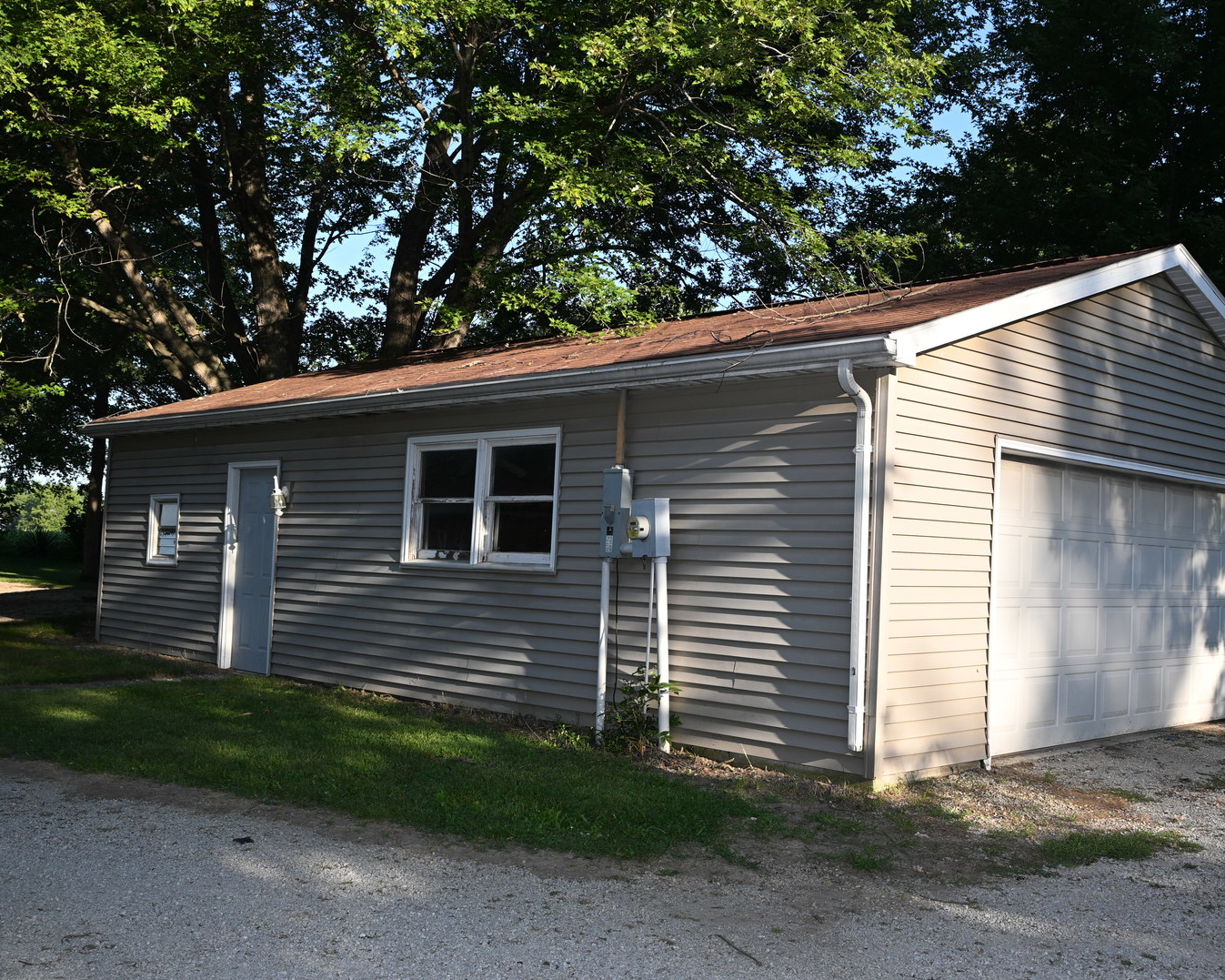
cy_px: 490
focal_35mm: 36
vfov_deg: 41.6
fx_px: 1289
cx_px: 703
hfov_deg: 50.6
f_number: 6.3
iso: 100
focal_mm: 21
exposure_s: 1/160
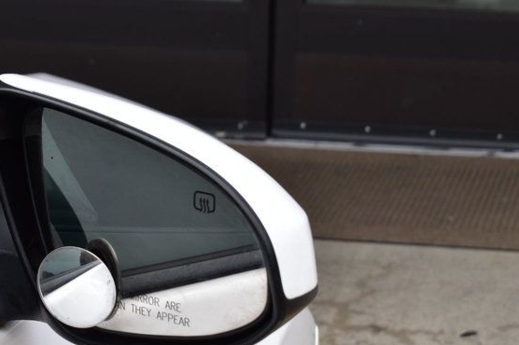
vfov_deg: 9.0
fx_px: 2189
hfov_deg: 13.5
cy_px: 206
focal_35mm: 152
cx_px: 114
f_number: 10
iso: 400
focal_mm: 55
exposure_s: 1/320
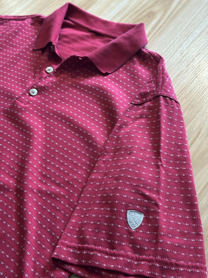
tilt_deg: -49.9
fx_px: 385
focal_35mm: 48
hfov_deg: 30.3
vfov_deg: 39.7
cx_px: 104
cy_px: 139
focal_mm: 6.76
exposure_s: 1/31
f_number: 1.78
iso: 500
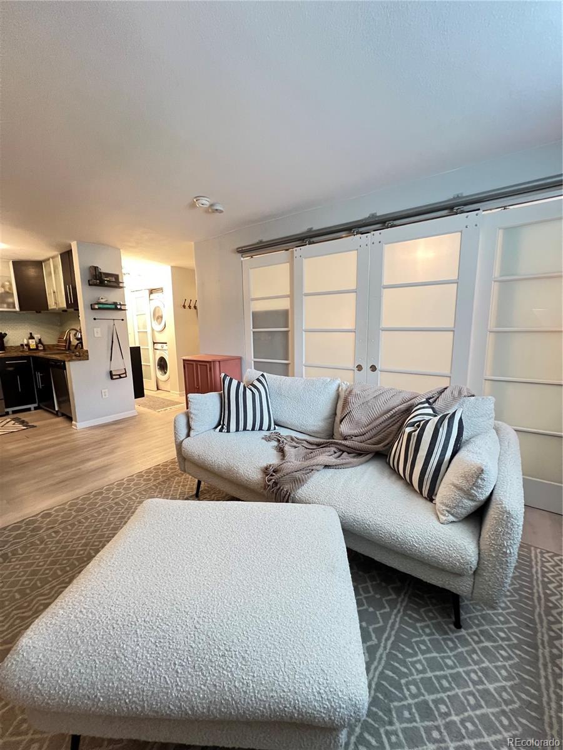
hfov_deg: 89.9
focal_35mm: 13
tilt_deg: -7.9
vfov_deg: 106.2
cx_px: 282
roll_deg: +0.4
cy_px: 375
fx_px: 282
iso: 640
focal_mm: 1.57
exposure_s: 1/60
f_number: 1.8
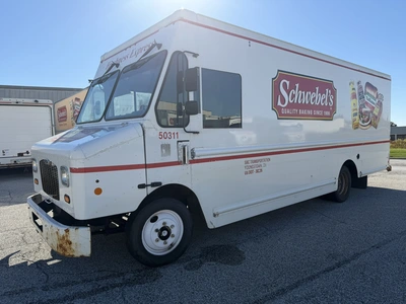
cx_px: 203
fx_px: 281
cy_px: 152
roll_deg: +2.7
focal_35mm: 24
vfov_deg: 56.8
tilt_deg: -2.8
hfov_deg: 71.6
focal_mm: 6.76
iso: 80
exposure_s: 1/4975
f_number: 1.78
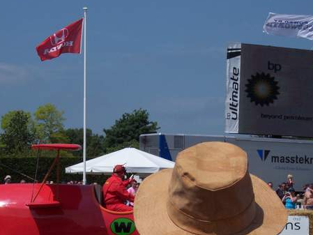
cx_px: 128
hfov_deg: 13.7
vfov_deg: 10.3
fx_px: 1302
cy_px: 136
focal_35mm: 144
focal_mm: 21.3
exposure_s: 1/700
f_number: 8
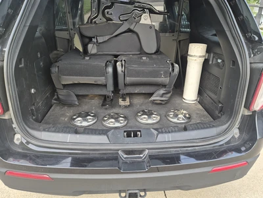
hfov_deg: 73.9
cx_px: 132
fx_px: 175
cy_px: 99
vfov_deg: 58.9
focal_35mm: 23
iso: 80
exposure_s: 1/180
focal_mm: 5.4
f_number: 1.8
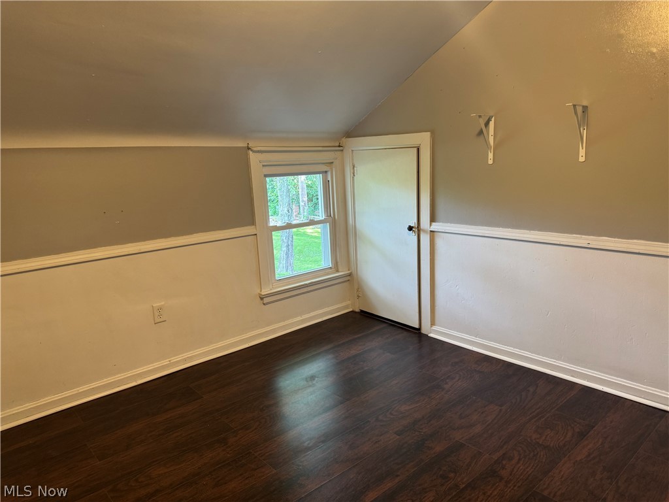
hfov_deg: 71.6
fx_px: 464
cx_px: 334
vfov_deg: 56.8
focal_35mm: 24
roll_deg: +2.1
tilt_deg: -11.8
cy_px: 251
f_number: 1.78
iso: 200
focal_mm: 6.76
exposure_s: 1/60
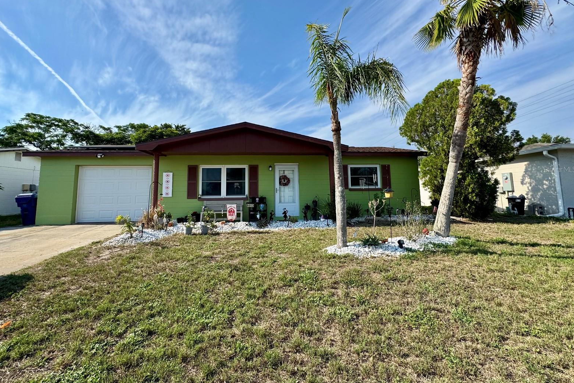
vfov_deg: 77.0
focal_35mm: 15
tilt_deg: +5.6
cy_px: 169
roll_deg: +0.7
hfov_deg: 100.4
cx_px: 282
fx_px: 239
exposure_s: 1/1748
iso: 50
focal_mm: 2.22
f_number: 2.2
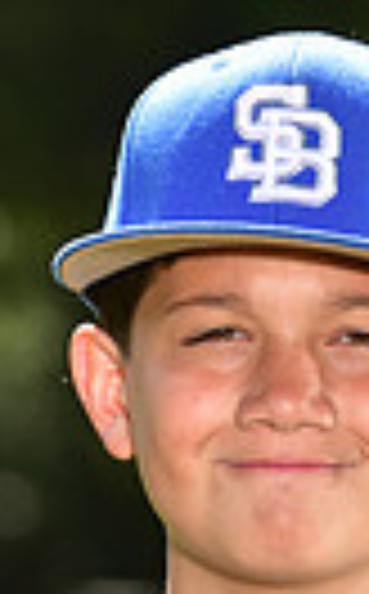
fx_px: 10505
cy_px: 837
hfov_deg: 2.0
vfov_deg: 3.2
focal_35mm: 650
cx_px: 362
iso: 80
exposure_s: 1/250
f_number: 5
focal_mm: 145
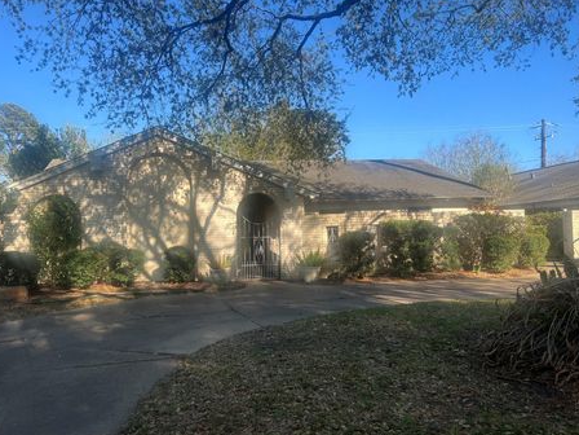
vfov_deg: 48.2
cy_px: 231
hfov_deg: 61.6
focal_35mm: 29
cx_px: 265
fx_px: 485
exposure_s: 1/1669
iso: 50
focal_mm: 5.7
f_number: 1.5
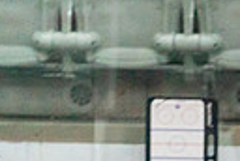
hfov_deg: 1.9
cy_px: 385
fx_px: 7297
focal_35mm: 1092
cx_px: 382
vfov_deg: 1.3
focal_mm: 200
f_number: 2.8
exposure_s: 1/1250
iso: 3200
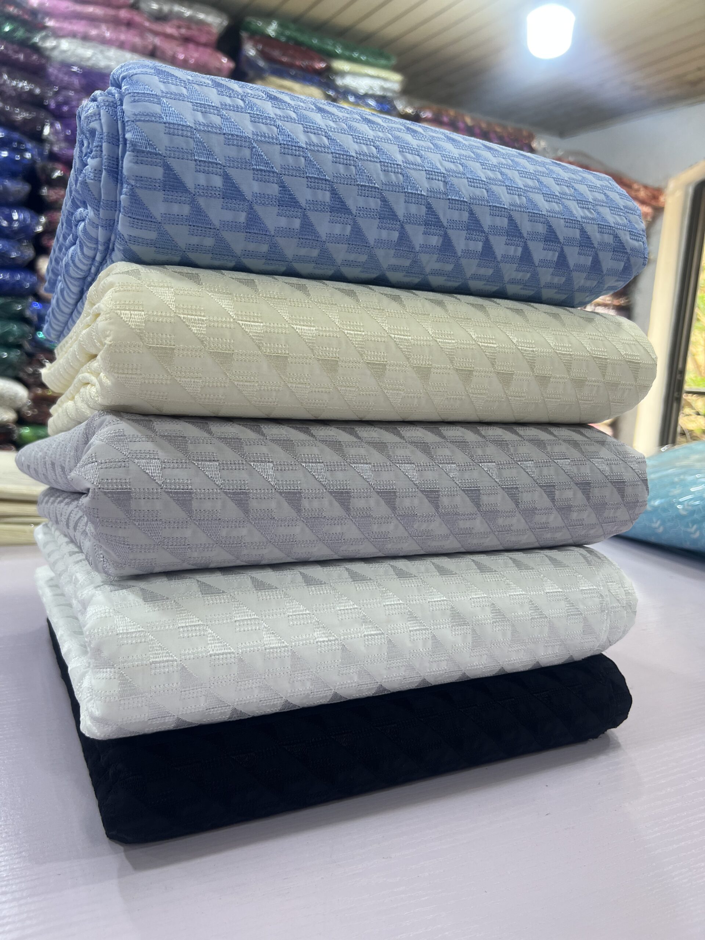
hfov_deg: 53.1
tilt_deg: -7.7
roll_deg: -3.7
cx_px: 352
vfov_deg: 67.3
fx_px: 706
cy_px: 470
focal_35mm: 26
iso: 64
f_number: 1.5
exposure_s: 1/100
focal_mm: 5.7
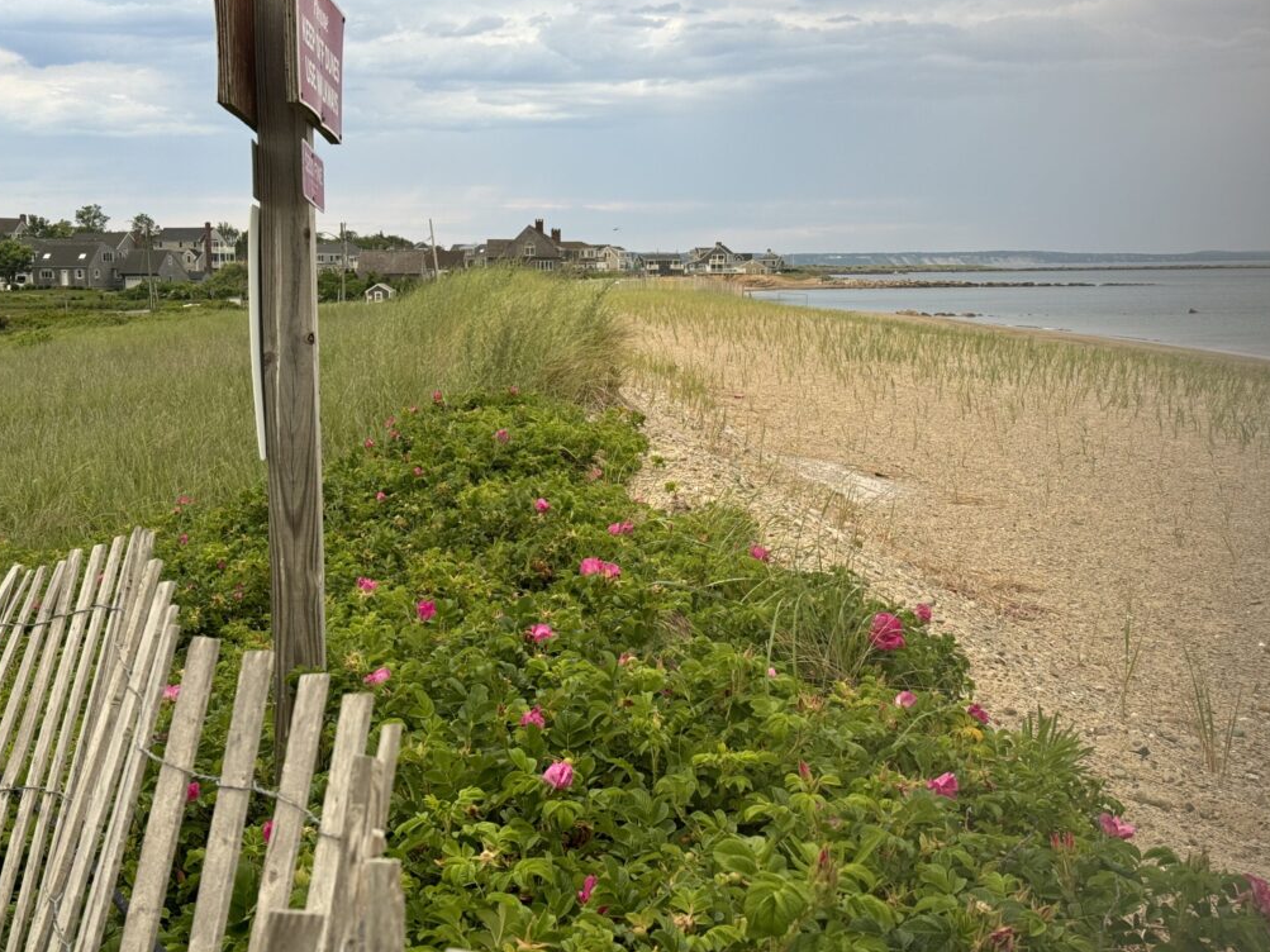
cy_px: 467
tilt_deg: -7.3
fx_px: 1798
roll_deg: +0.1
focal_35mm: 49
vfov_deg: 29.7
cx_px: 633
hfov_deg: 38.9
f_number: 1.78
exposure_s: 1/95
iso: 100
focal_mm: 6.76
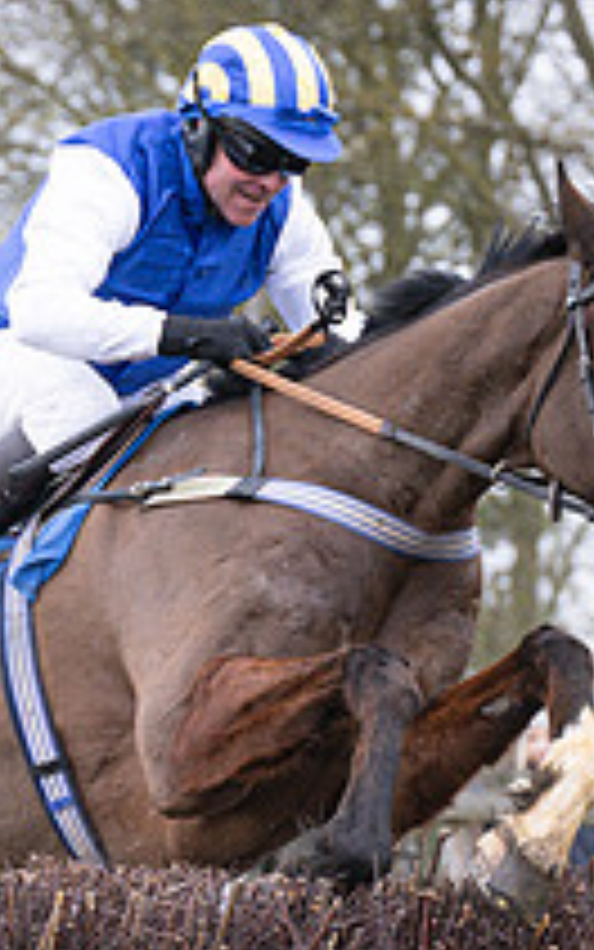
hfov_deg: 4.3
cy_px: 654
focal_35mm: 305
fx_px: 7895
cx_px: 58
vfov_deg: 6.9
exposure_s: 1/1600
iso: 400
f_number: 2.8
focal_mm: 70
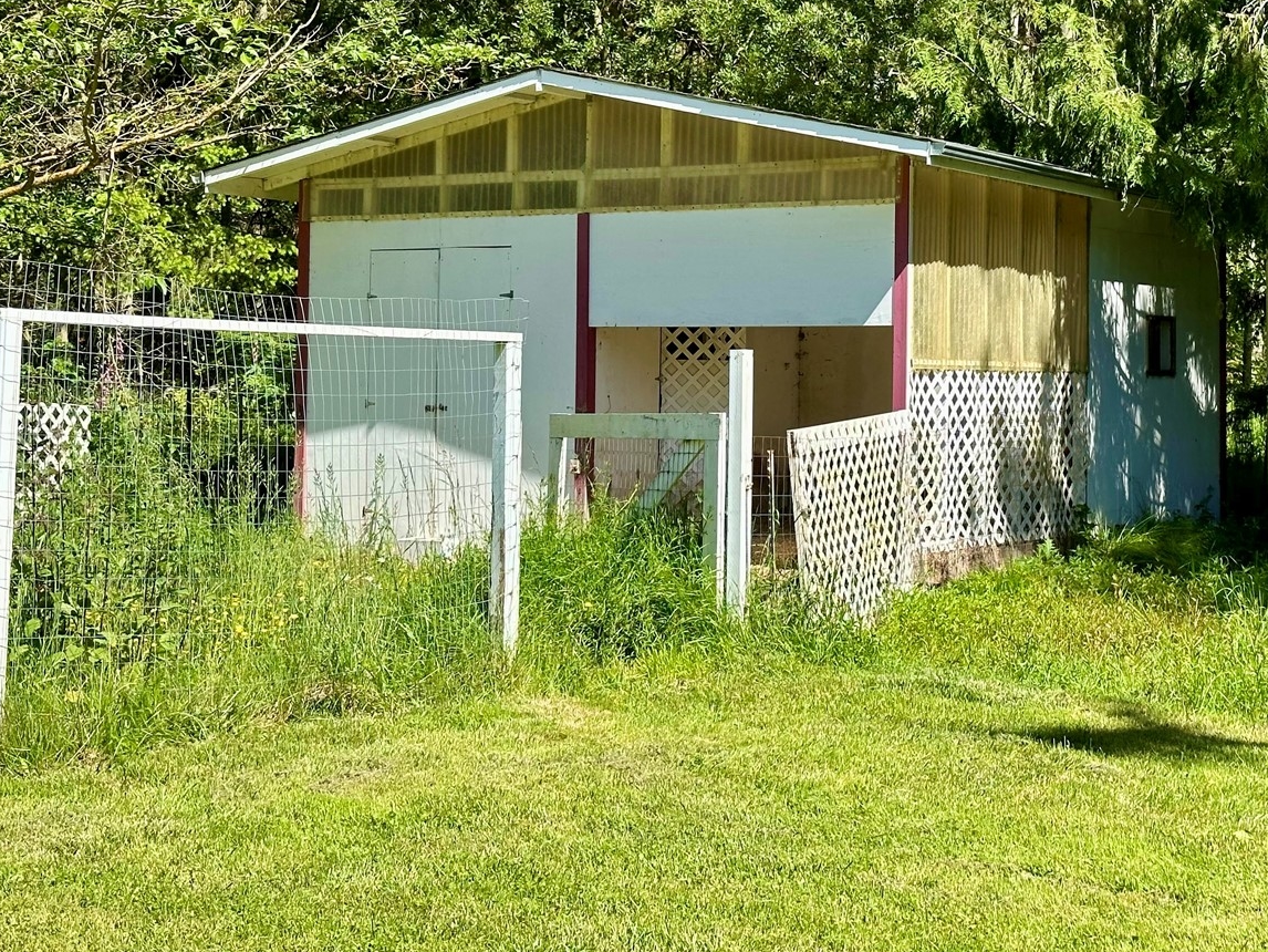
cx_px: 776
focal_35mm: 67
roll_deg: -0.5
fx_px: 2455
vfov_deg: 21.8
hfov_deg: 28.9
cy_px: 291
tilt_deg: +1.2
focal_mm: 6.86
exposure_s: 1/1848
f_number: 1.78
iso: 64
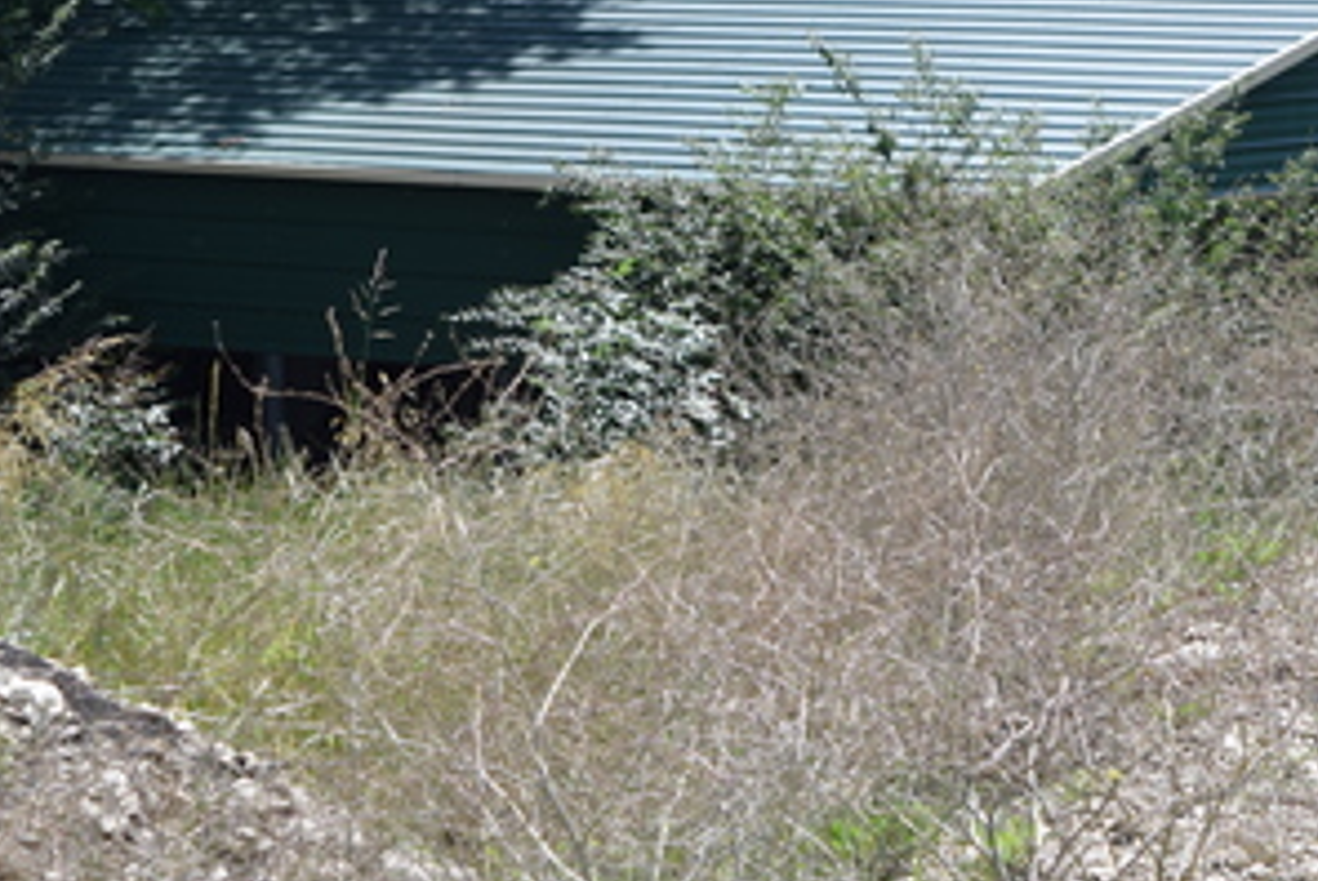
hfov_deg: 11.5
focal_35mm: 178
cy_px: 256
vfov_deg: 7.7
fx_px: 6526
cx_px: 966
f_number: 8
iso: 280
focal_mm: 55
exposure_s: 1/250
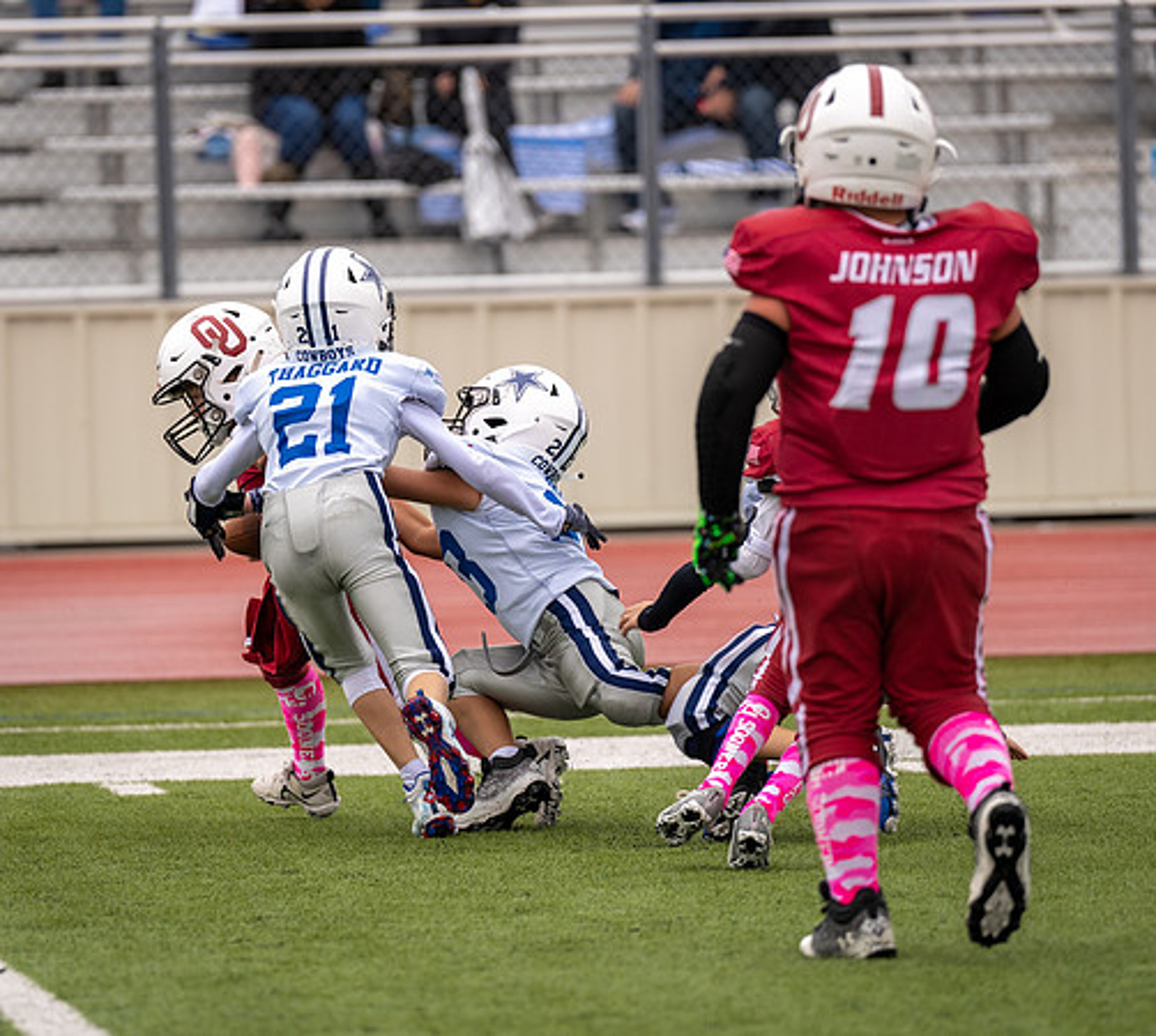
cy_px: 467
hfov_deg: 5.0
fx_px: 13118
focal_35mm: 366
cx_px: 489
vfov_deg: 4.5
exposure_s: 1/1250
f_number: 2.8
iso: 250
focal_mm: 200
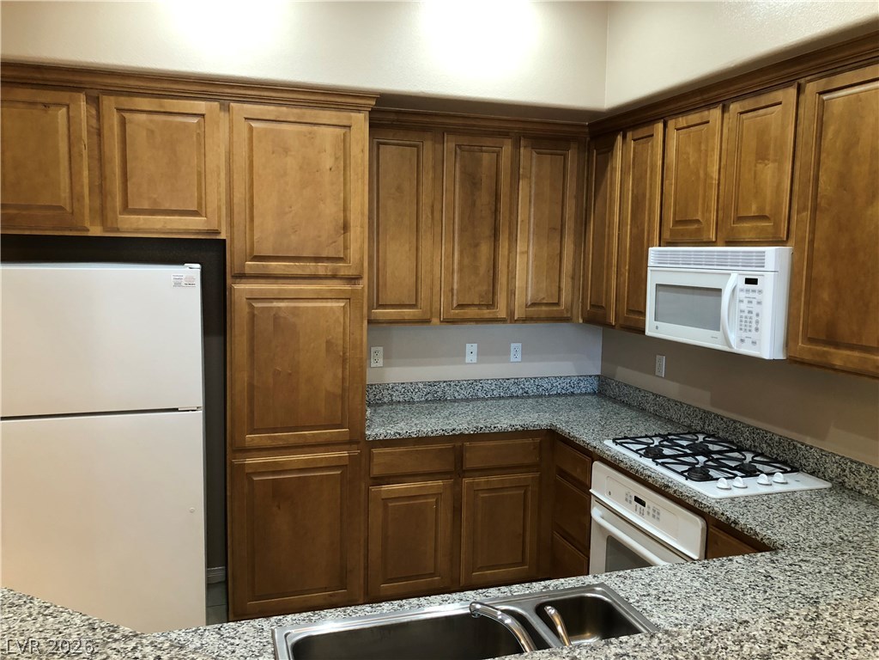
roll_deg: -0.8
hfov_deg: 63.4
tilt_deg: -6.0
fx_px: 711
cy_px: 330
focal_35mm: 28
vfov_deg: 49.7
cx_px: 440
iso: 40
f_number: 1.8
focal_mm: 3.99
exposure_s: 1/15
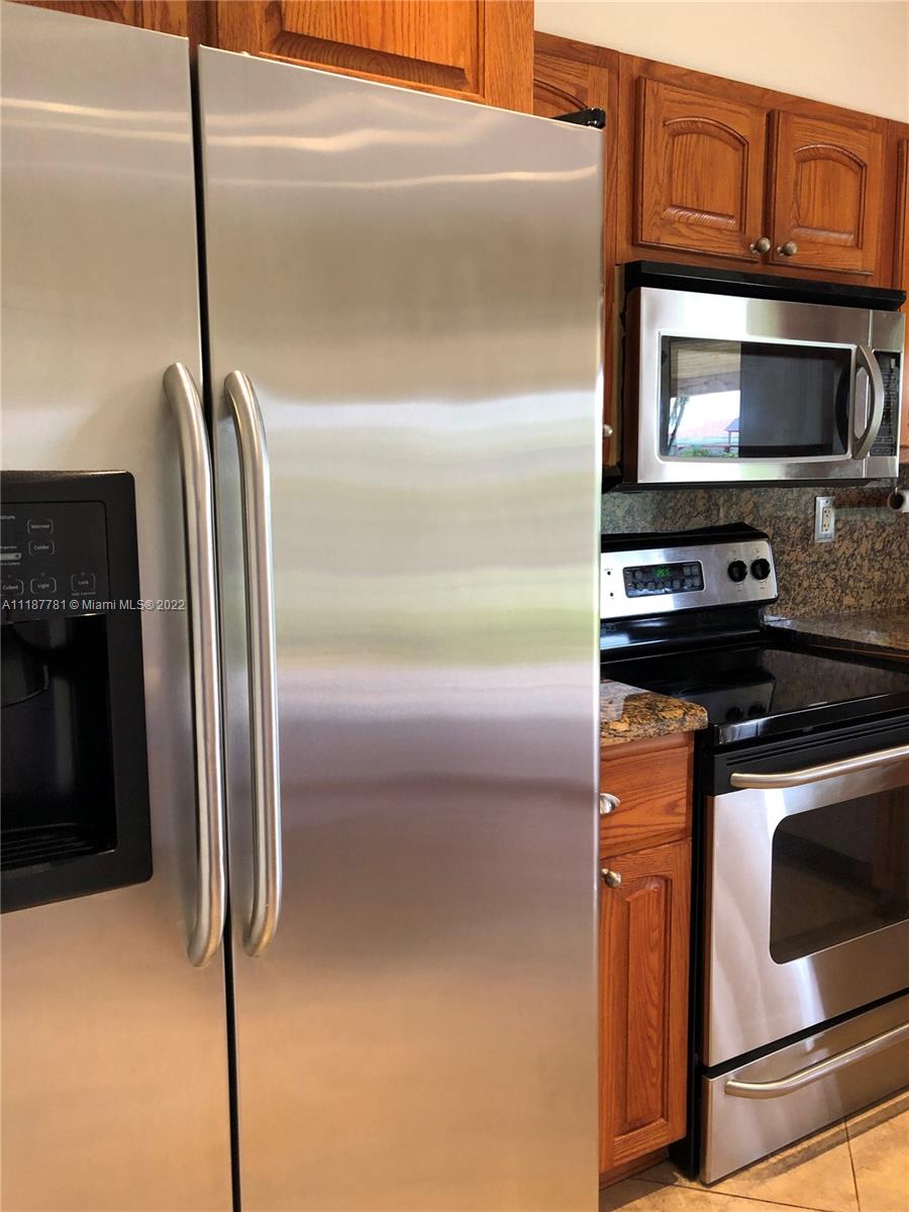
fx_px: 980
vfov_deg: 63.4
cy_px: 606
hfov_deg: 49.7
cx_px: 454
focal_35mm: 28
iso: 40
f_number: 1.8
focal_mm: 4
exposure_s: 1/24
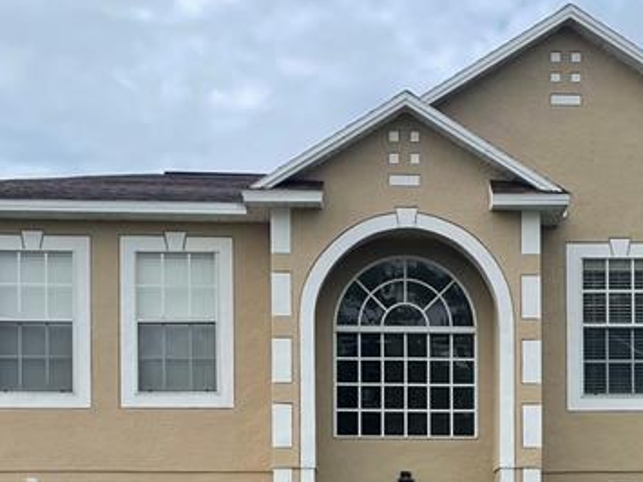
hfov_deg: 25.8
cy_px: 544
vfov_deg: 18.8
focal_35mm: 75
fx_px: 1393
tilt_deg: +1.6
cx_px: 435
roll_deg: +0.5
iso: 32
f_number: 1.6
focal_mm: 4.2
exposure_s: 1/3205
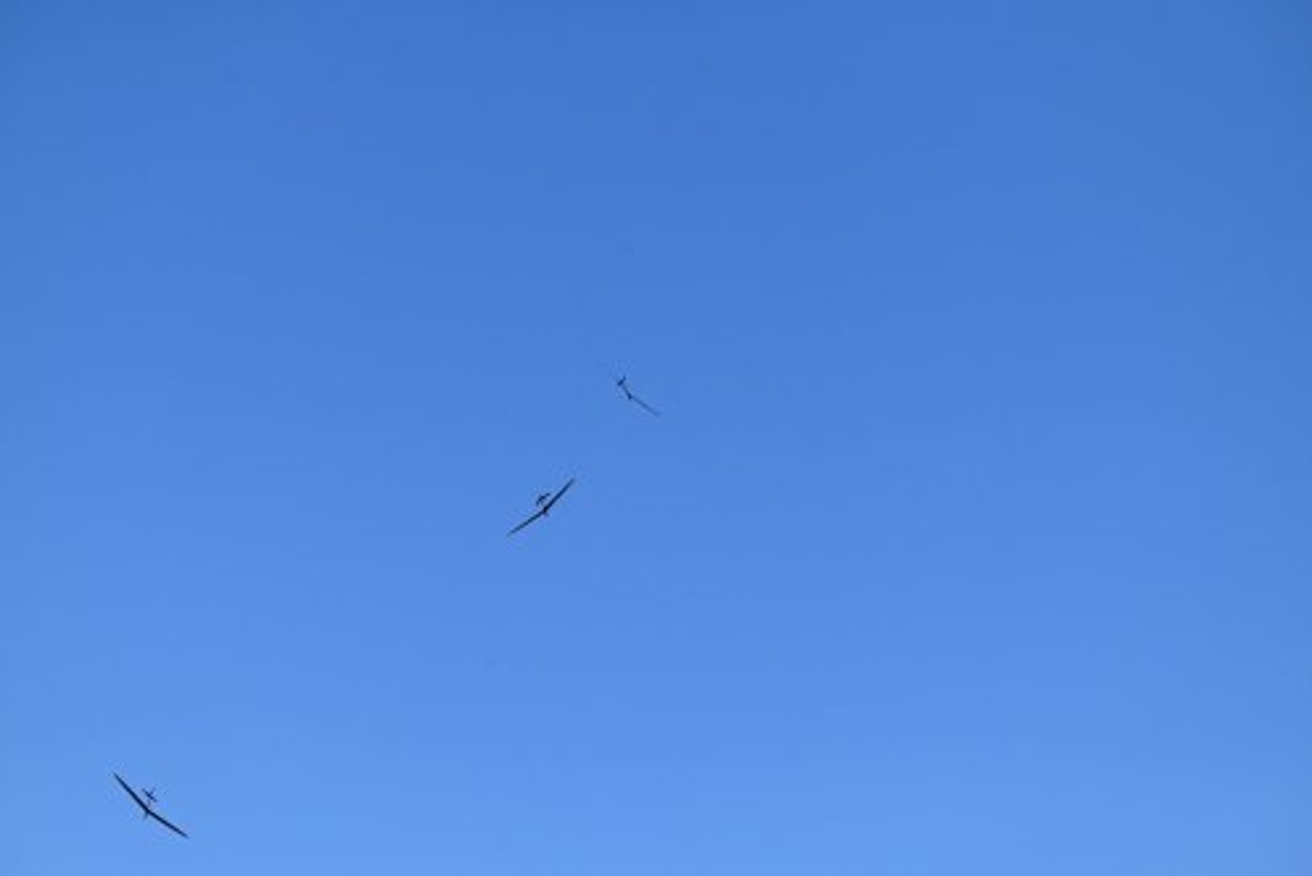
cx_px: 656
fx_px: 7657
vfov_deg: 6.6
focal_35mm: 210
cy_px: 438
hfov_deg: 9.8
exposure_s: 1/4000
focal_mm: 210
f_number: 8
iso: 800
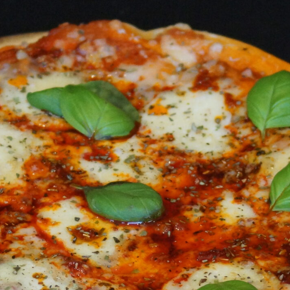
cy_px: 193
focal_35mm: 344
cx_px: 120
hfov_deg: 5.1
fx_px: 3256
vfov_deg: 5.1
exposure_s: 1/125
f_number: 4.5
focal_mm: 75
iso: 1600
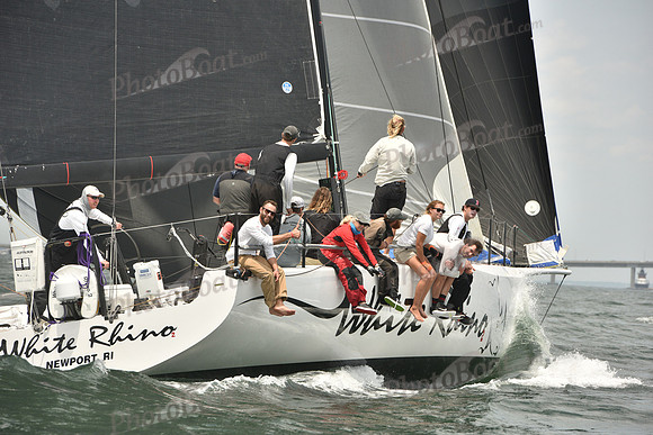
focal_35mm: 200
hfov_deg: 10.3
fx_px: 3628
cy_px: 218
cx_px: 326
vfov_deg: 6.9
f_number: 10
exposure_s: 1/1000
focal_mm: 200
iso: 400
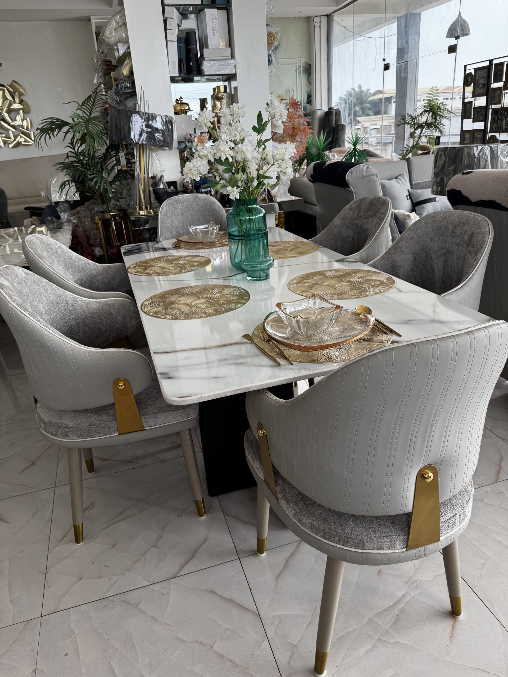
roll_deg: +4.3
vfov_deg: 71.6
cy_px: 338
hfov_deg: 56.8
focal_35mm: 24
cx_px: 254
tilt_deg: -22.4
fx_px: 470
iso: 80
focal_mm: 6.76
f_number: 1.78
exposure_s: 1/419
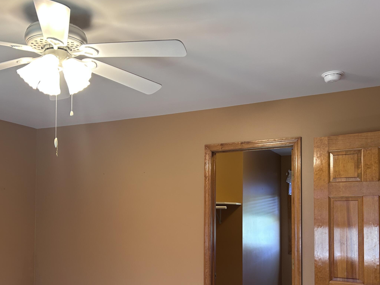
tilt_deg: +2.1
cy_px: 197
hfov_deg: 48.9
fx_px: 417
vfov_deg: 37.2
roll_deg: -0.1
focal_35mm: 38
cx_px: 171
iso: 100
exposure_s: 1/60
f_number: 1.5
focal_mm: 5.7
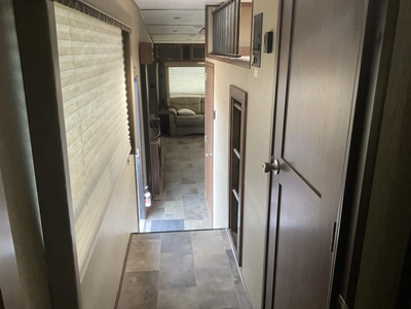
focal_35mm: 29
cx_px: 206
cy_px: 154
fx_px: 344
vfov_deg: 48.2
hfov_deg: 61.7
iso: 125
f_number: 1.8
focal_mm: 3
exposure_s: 1/60
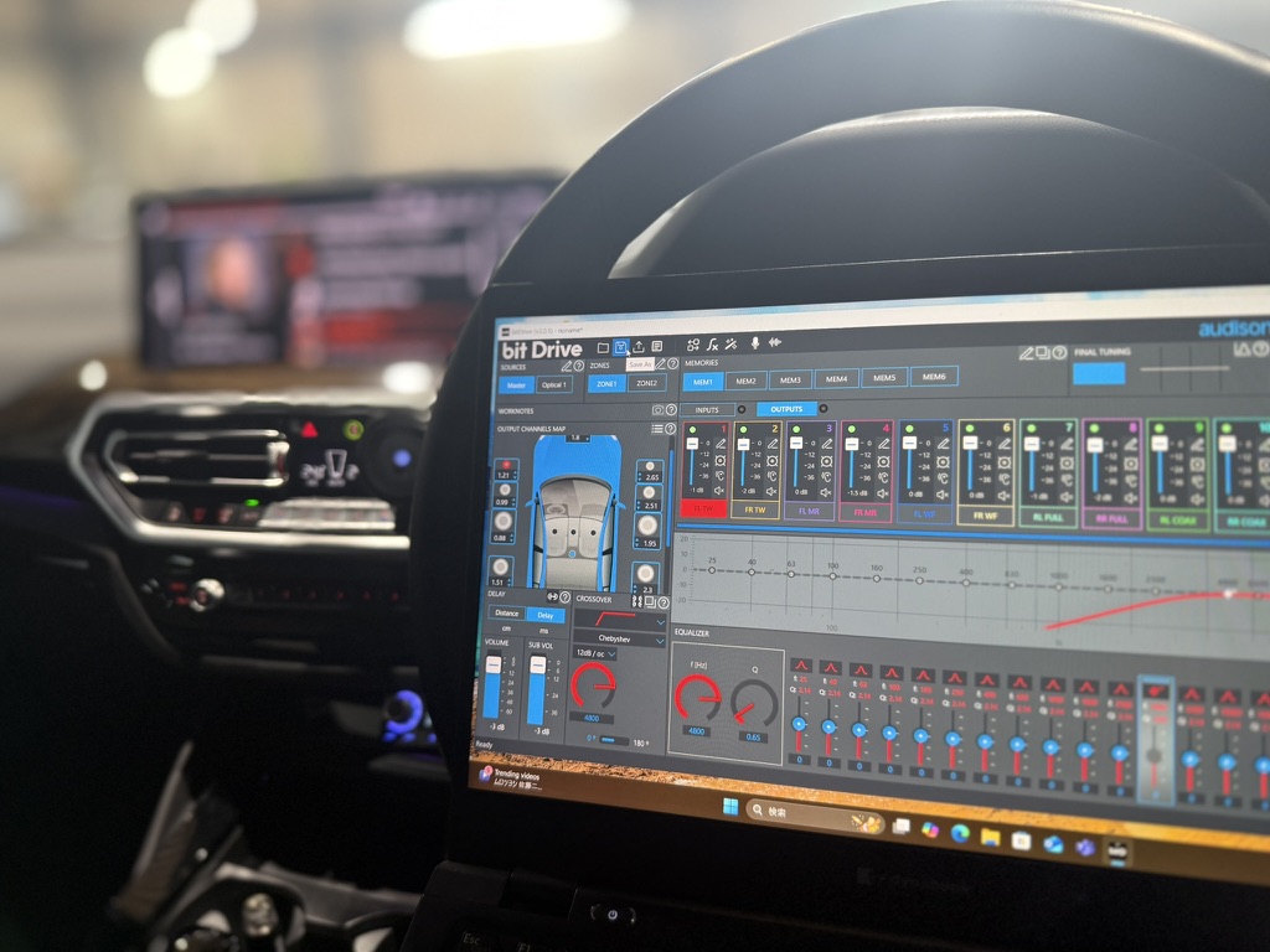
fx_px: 881
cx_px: 635
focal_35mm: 24
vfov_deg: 56.8
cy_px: 476
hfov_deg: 71.6
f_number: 1.78
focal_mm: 6.76
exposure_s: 1/50
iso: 160
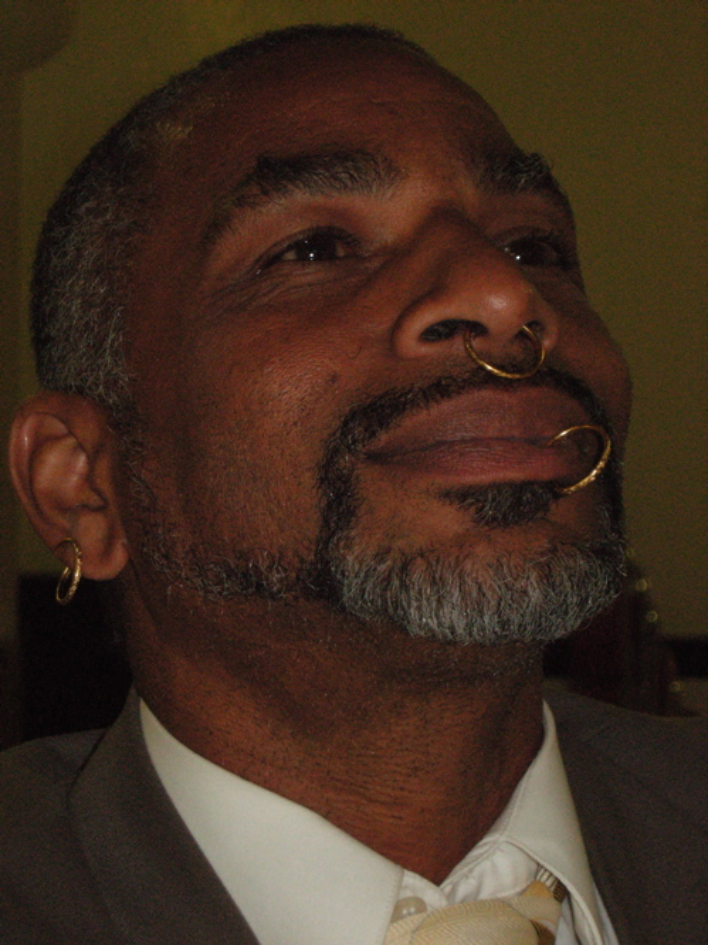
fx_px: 2811
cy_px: 472
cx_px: 354
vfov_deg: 19.1
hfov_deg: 14.4
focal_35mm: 103
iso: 400
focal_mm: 21.5
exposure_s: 1/90.5
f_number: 4.7
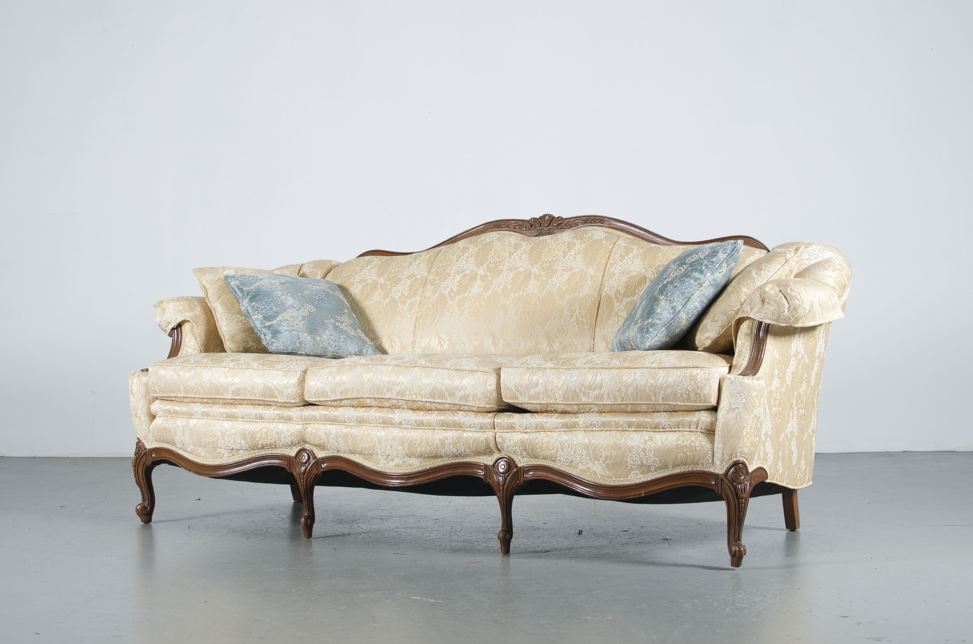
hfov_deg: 37.9
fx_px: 1416
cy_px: 322
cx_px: 486
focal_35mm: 52
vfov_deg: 25.6
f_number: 6.3
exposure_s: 1/125
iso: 100
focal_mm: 35
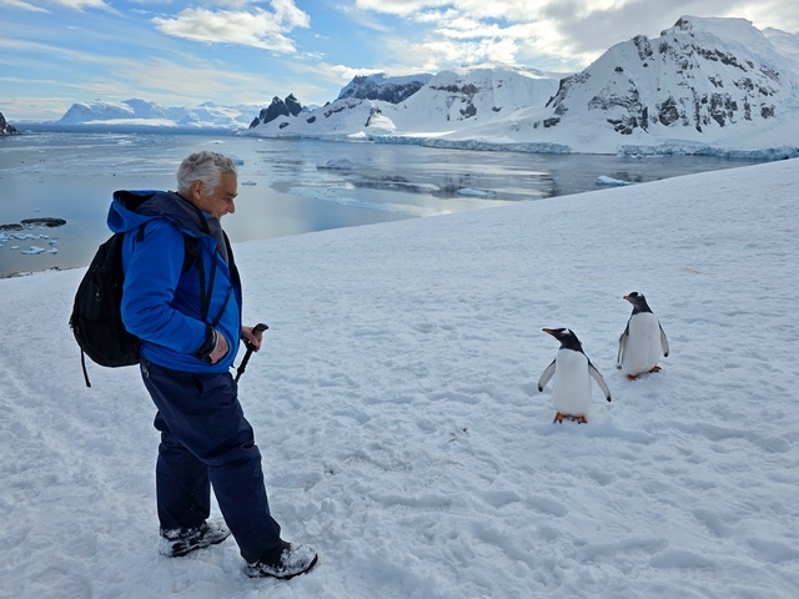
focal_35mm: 23
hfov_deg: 73.9
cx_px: 400
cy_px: 300
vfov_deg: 58.9
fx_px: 531
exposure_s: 1/1839
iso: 12
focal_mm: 6.3
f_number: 1.7
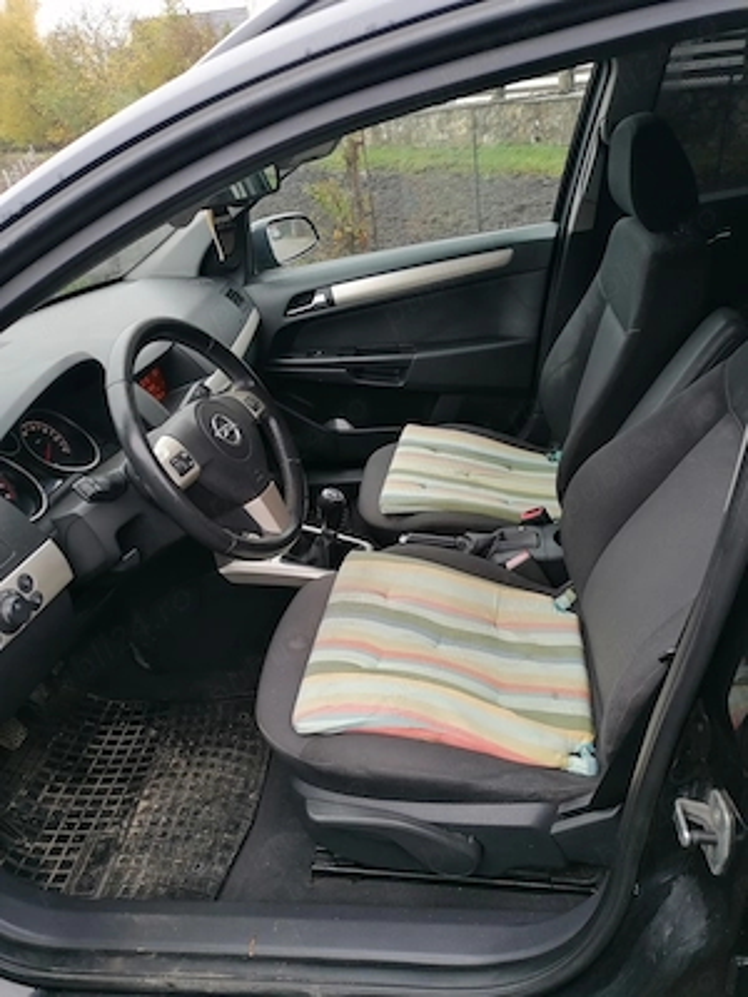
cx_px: 374
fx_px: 778
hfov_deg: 51.4
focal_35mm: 27
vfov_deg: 65.3
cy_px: 498
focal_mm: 4.75
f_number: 1.8
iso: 64
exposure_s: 1/50
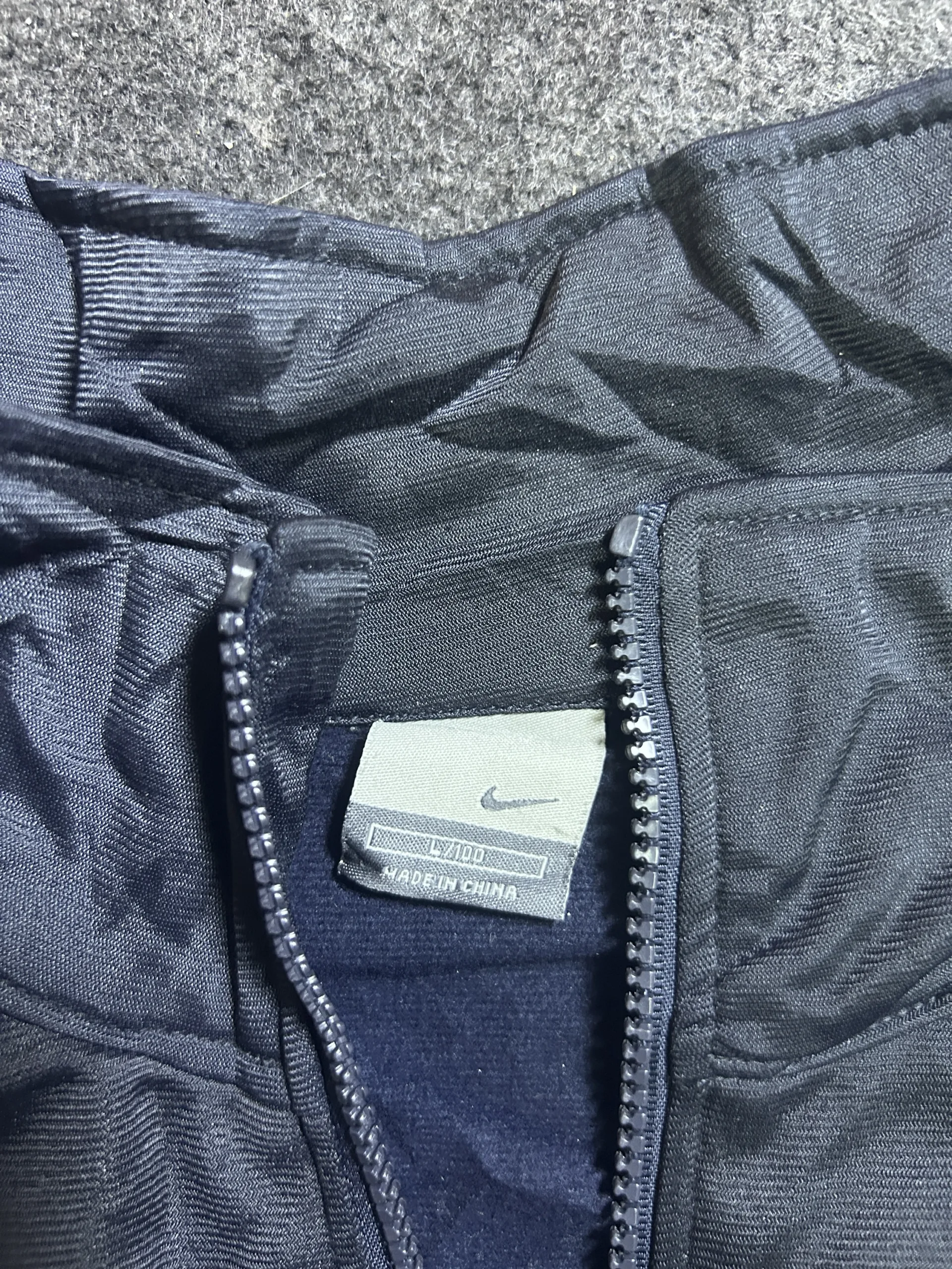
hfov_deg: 53.1
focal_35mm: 26
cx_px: 476
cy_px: 634
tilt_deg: -59.3
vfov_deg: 67.3
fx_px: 953
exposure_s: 1/33
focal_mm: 5.7
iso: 500
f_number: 1.5
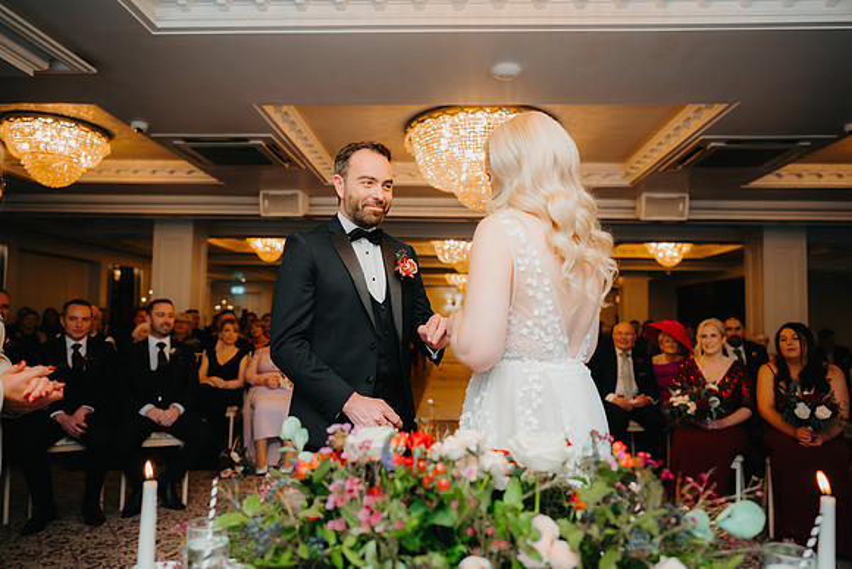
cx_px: 426
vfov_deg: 51.4
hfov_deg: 71.6
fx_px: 591
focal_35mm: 25
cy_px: 284
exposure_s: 1/200
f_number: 2
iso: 400
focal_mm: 24
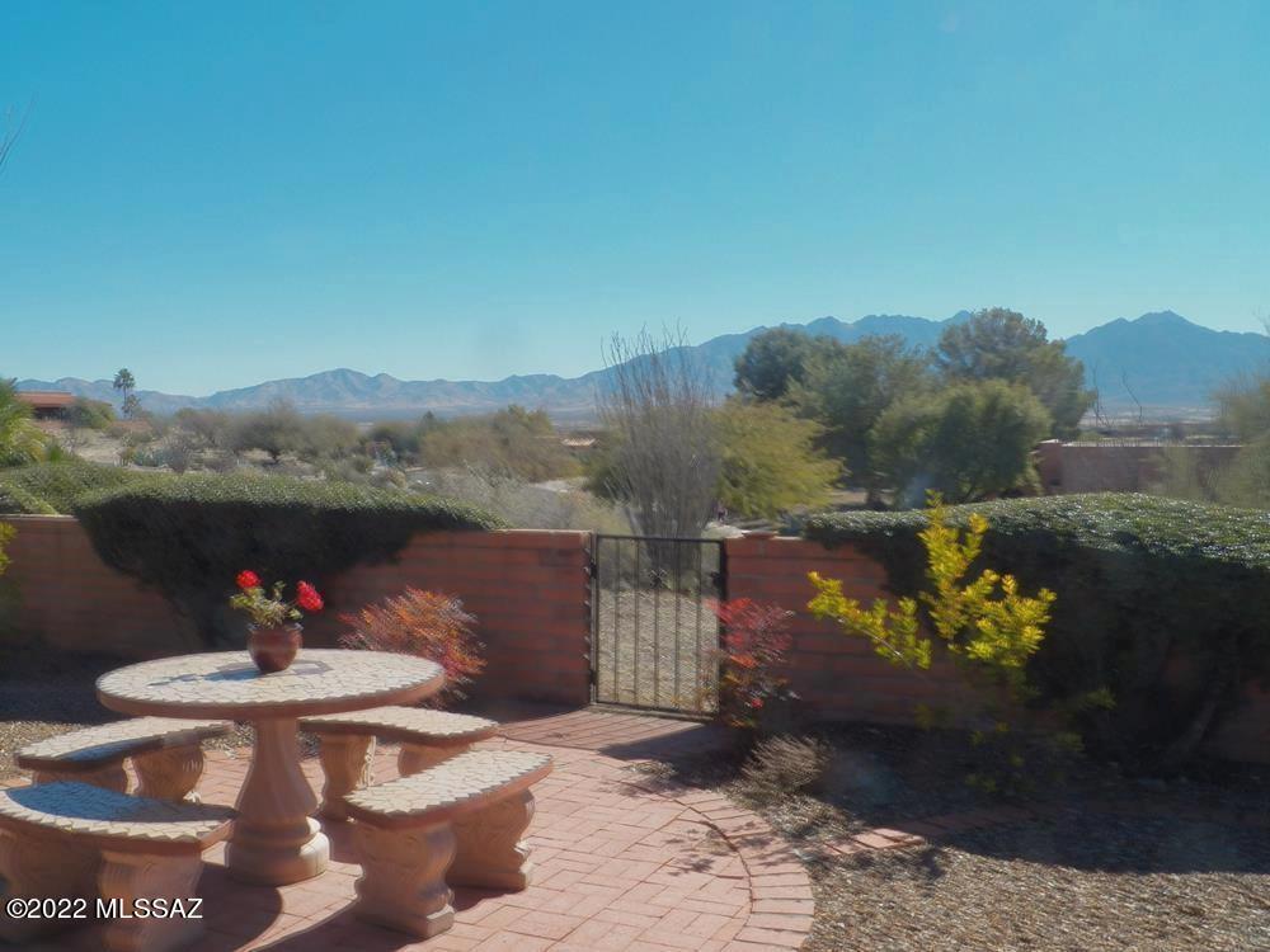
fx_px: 1137
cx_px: 635
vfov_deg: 45.4
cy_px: 476
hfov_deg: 58.4
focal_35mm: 31
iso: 125
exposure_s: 1/1250
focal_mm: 5.5
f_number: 8
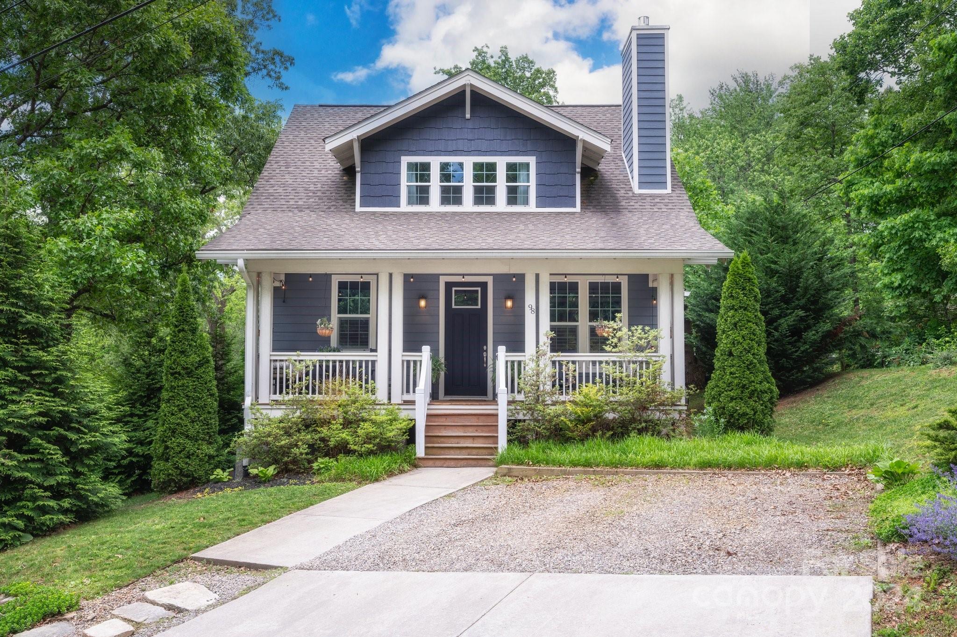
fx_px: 797
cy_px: 318
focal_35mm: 30
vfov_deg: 43.5
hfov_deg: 62.0
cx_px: 478
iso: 200
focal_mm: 30
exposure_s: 1/160
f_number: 8
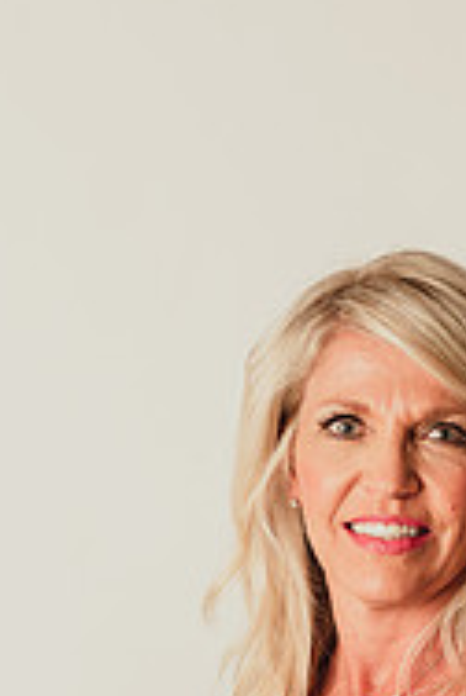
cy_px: 718
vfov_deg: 10.0
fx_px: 3927
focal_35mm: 203
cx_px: 444
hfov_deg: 6.8
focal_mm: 85
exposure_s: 1/160
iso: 200
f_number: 2.8
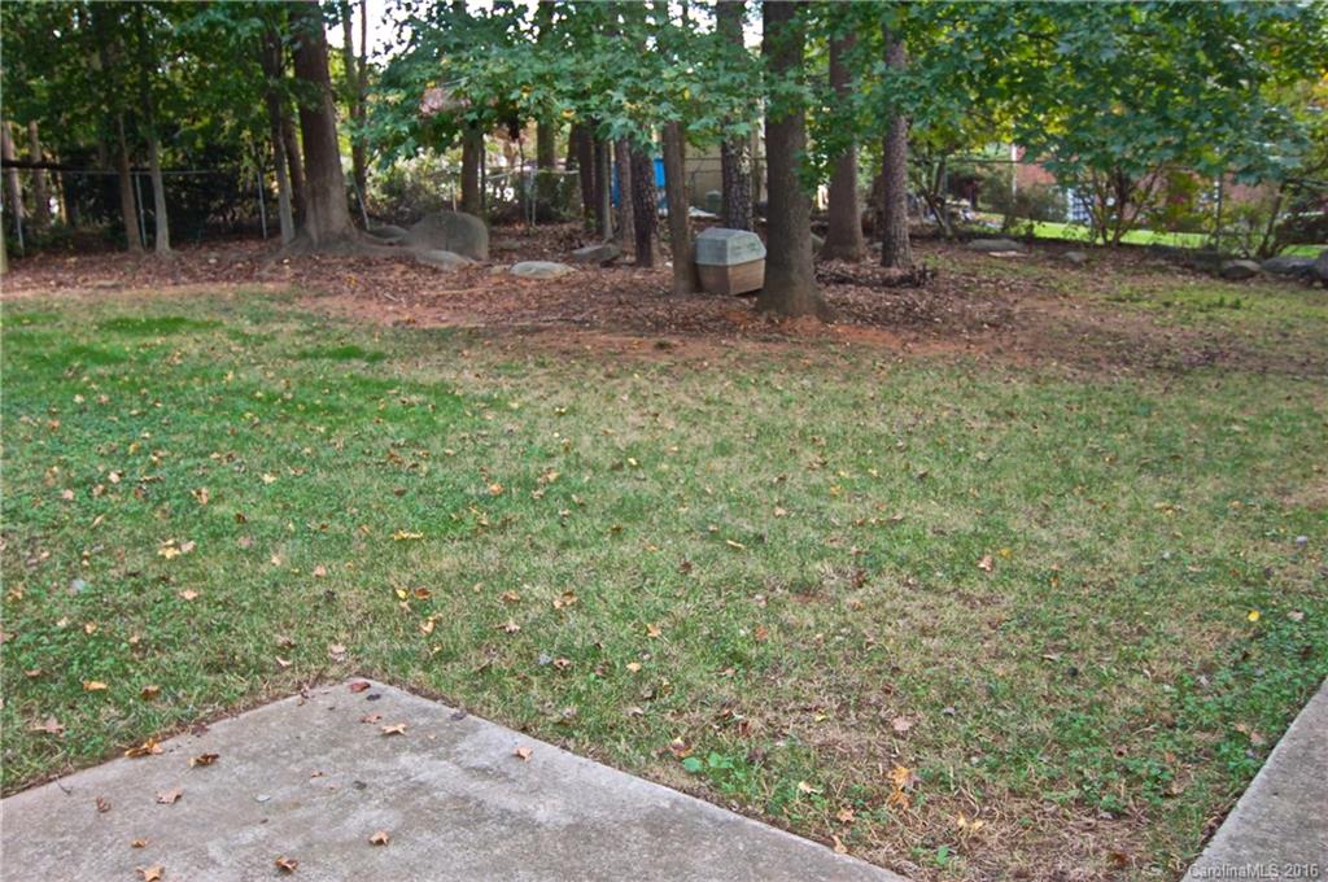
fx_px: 1216
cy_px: 441
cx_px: 664
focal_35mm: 33
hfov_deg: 57.3
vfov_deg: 39.9
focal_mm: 22
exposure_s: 1/80
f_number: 4.5
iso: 400
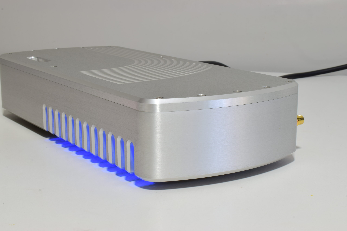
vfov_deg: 19.7
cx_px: 174
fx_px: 665
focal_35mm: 69
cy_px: 116
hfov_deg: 29.2
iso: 100
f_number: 25
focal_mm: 46
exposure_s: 2
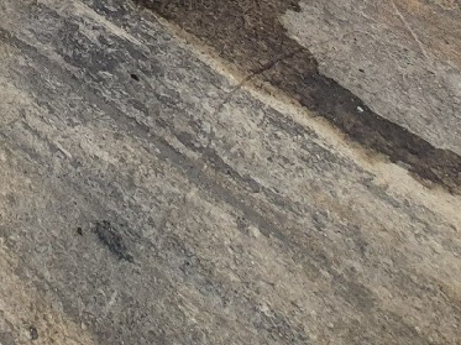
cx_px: -349
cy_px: -415
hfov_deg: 20.9
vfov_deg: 15.5
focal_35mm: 67
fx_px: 891
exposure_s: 1/667
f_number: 2.2
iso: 40
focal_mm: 1.74
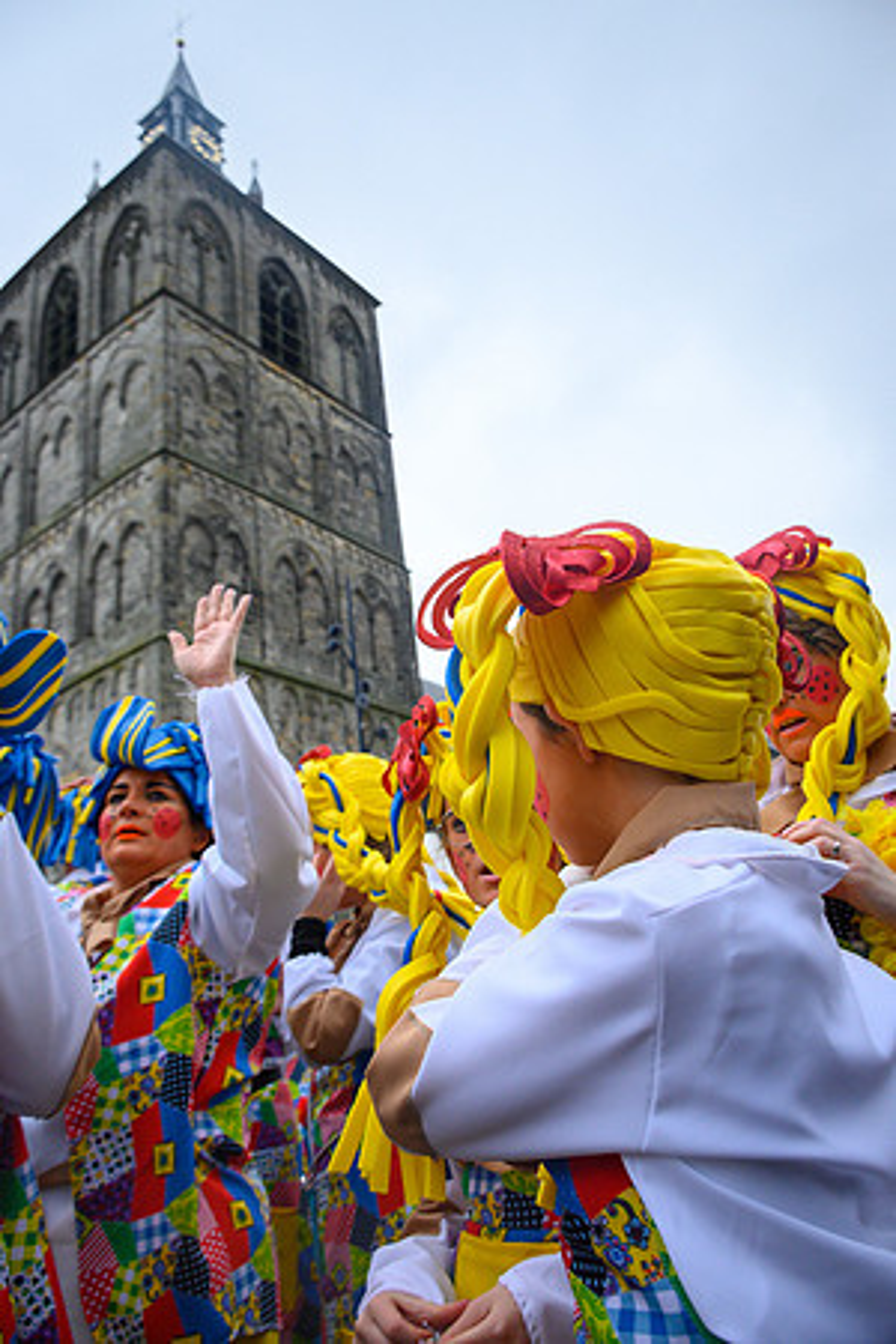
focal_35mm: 27
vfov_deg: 67.4
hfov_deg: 47.9
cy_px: 672
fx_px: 1008
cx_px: 448
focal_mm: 18
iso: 400
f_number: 5
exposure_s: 1/500
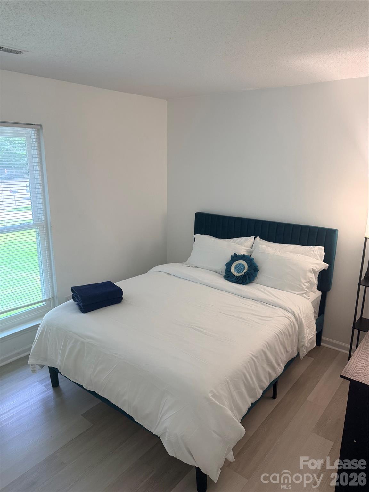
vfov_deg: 71.6
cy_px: 246
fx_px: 341
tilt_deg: -16.7
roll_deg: -1.4
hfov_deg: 56.8
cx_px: 184
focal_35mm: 24
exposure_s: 1/62
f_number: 1.78
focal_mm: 6.76
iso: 160
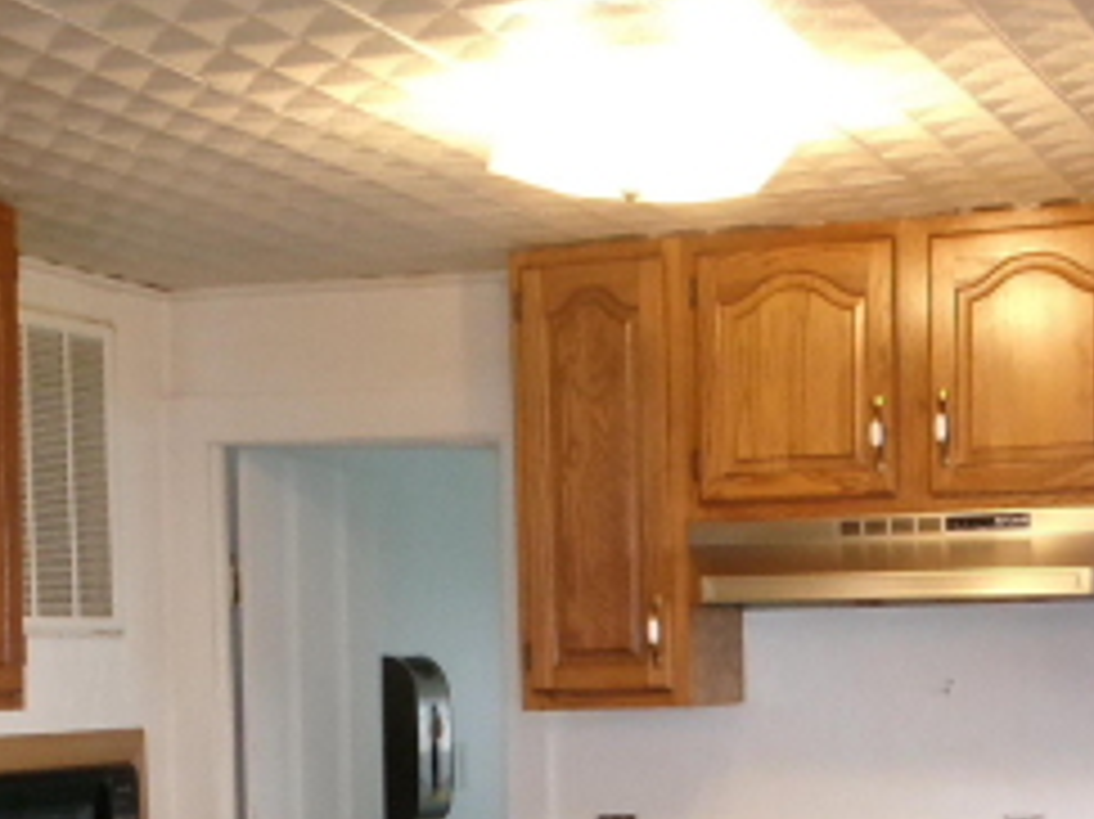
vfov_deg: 18.1
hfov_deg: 25.3
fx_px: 2432
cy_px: 1004
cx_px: 561
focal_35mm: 77
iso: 400
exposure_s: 1/34
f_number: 3.9
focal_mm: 5.1
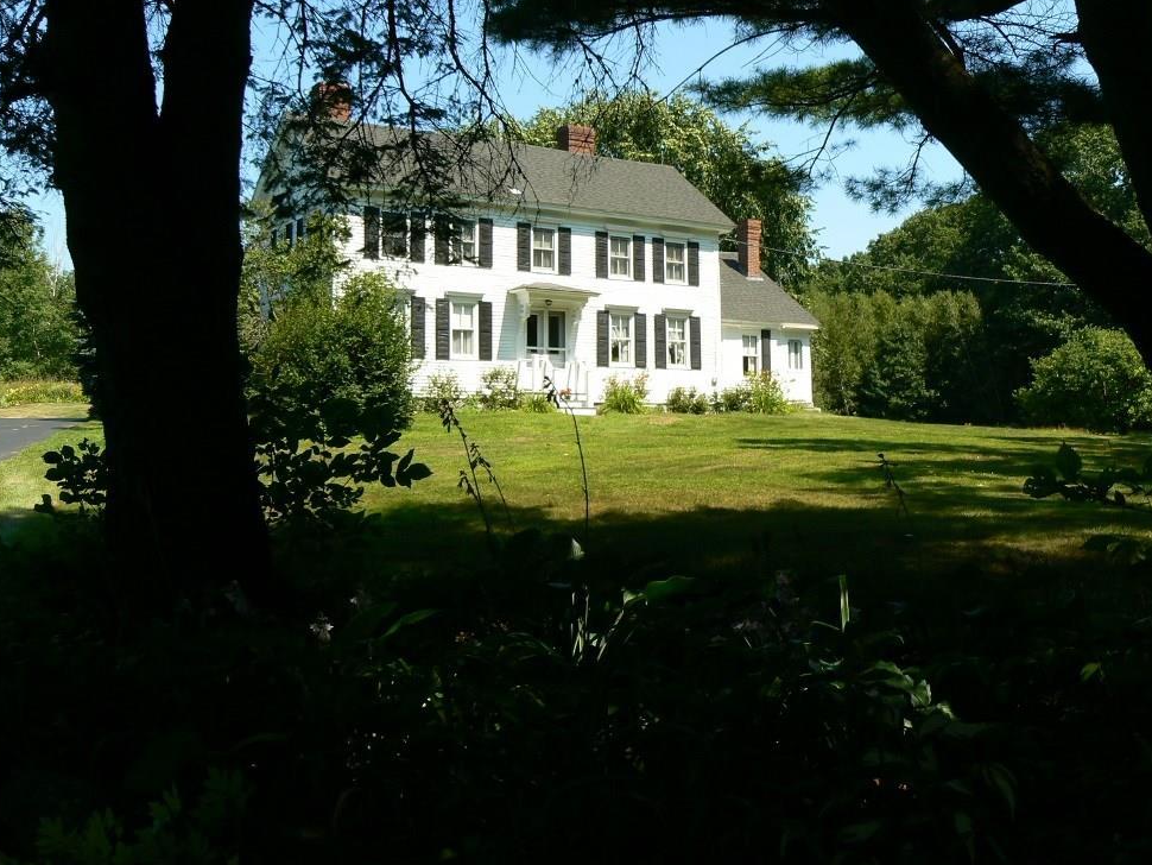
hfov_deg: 49.0
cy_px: 418
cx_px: 590
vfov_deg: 37.7
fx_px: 1265
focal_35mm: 38
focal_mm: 6
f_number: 5.6
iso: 80
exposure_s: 1/250
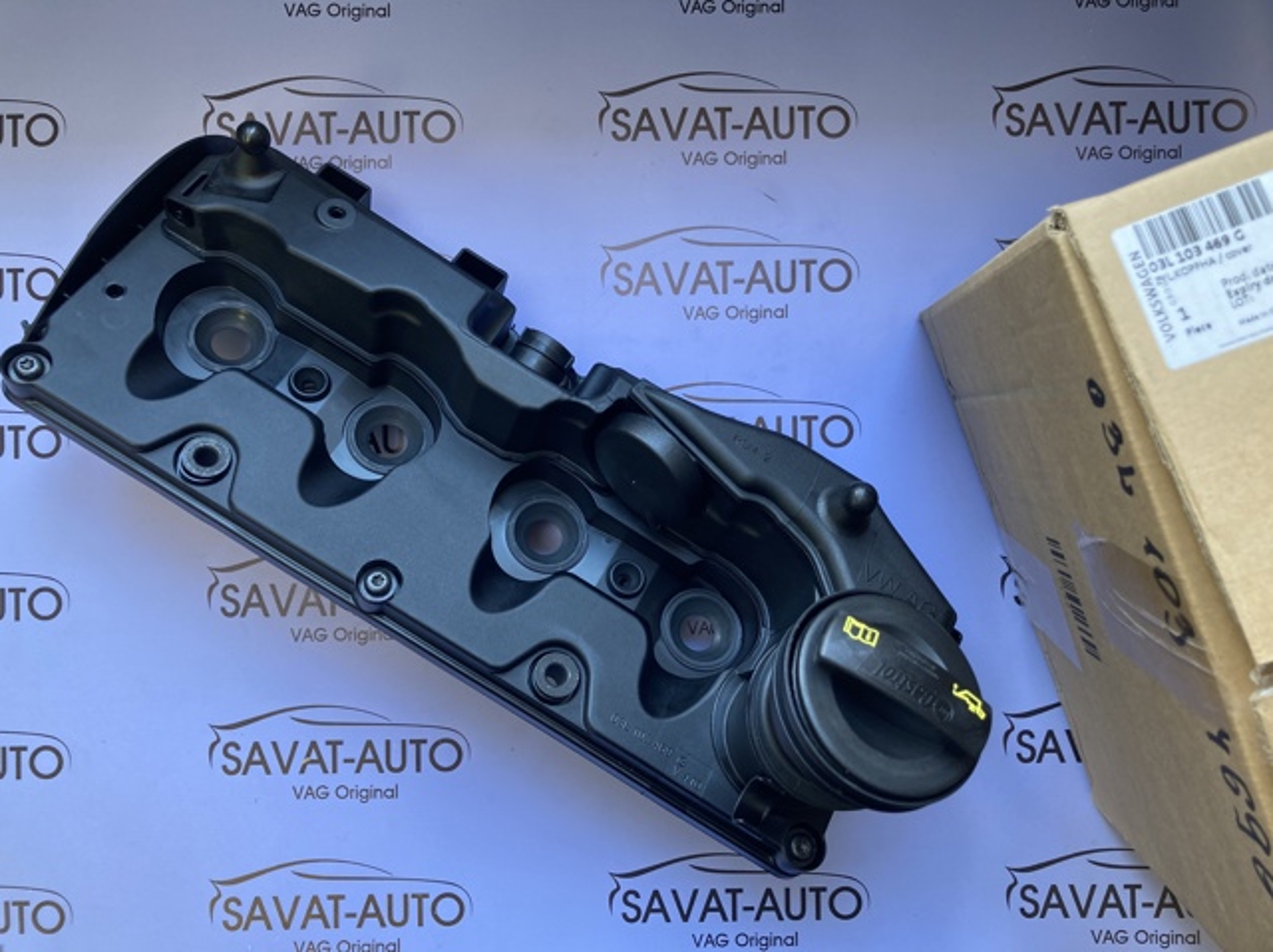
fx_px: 1029
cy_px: 476
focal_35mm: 28
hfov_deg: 63.5
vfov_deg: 49.7
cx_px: 636
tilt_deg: -88.8
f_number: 1.8
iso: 50
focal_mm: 3.99
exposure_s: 1/50
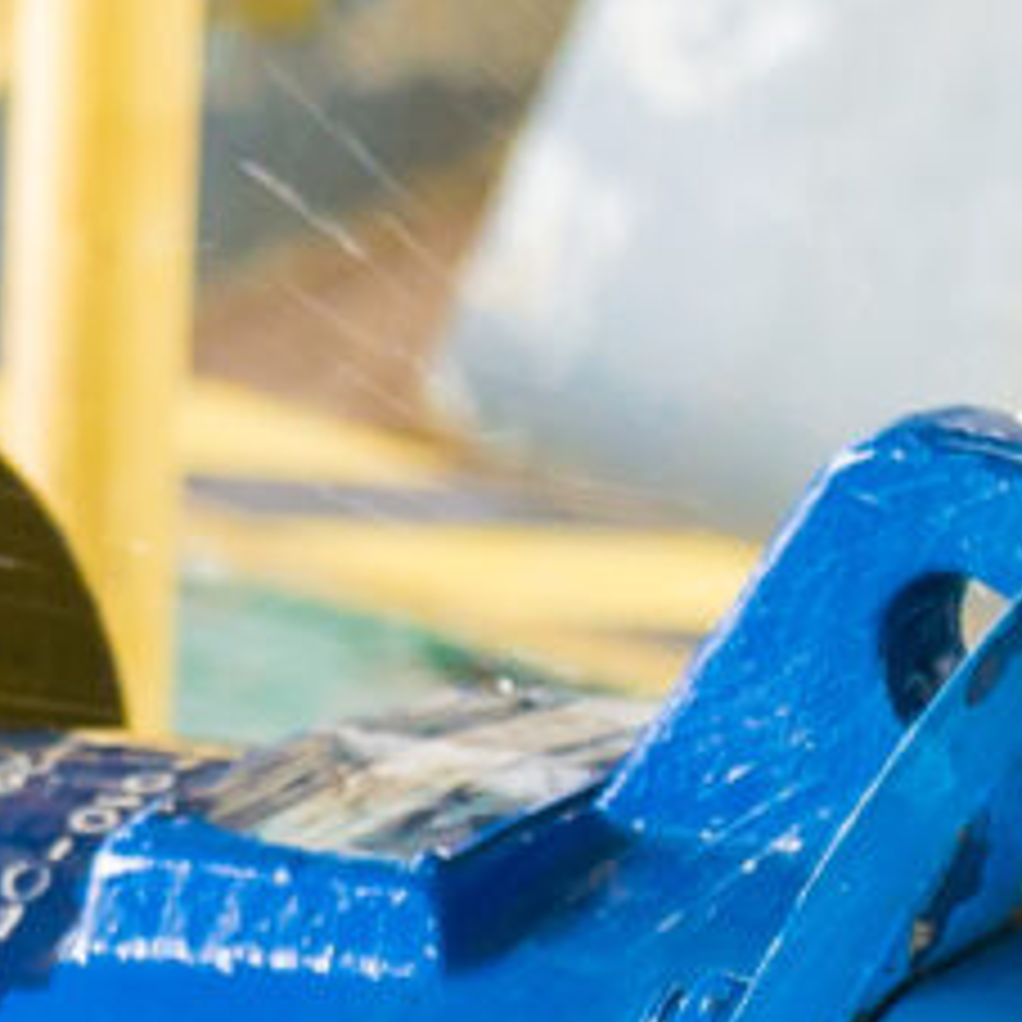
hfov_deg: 4.0
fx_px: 14764
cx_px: -59
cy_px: 1321
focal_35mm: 442
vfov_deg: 4.0
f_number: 4.5
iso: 800
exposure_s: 1/125
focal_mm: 46
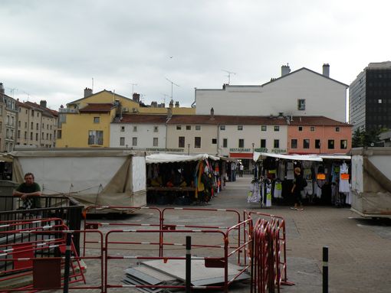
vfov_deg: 34.4
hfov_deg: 44.8
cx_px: 196
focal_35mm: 42
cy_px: 146
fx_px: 475
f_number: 4
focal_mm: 7.4
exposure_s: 1/128
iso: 64
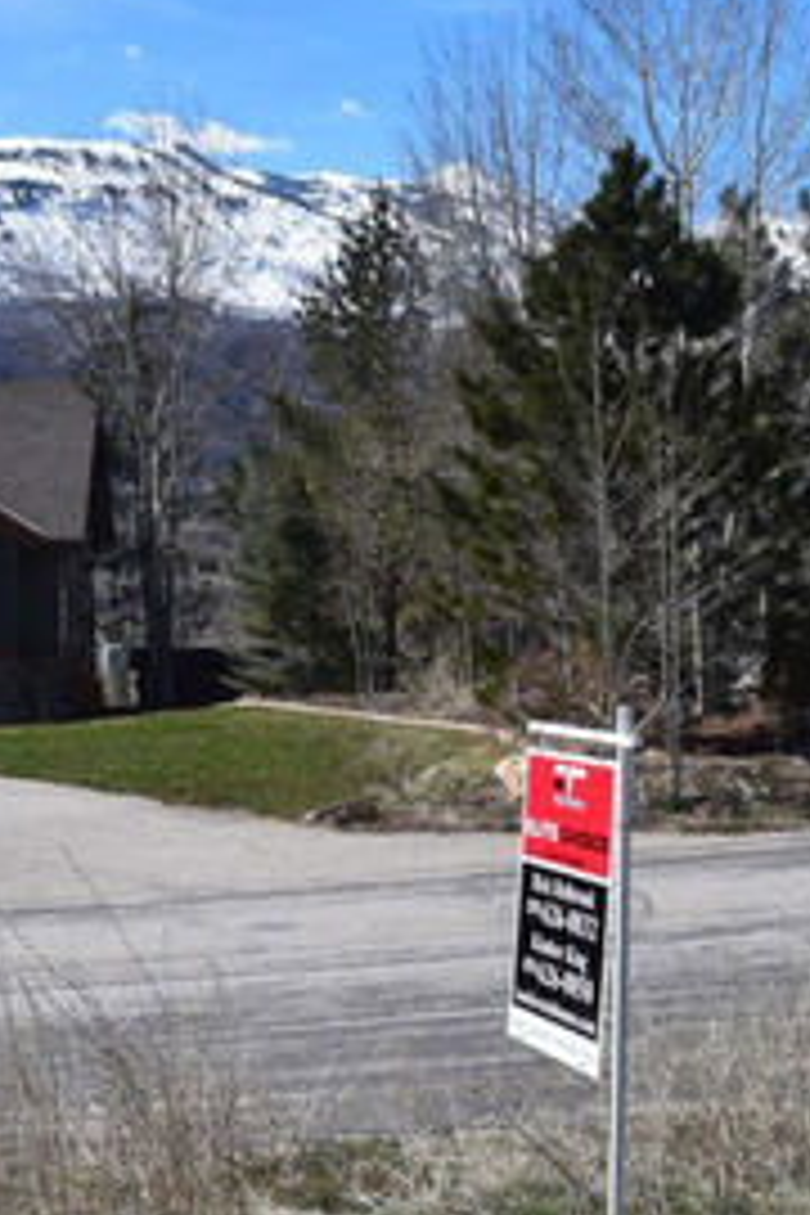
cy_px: 752
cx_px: -18
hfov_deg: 18.6
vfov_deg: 28.4
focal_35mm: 71
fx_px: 2396
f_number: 11
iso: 250
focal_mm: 20
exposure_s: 1/500
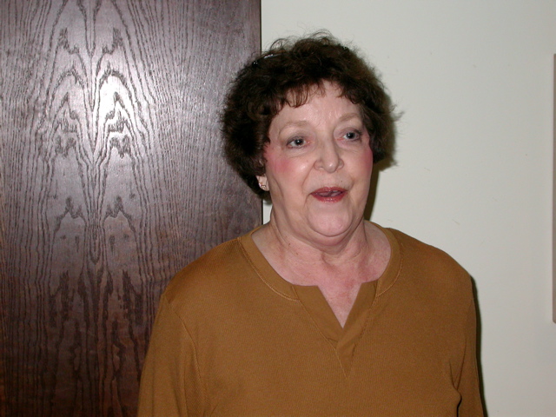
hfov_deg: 24.4
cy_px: 208
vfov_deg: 18.4
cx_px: 278
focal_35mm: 80
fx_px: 1285
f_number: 3.5
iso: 100
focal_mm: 16.7
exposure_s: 1/60.3
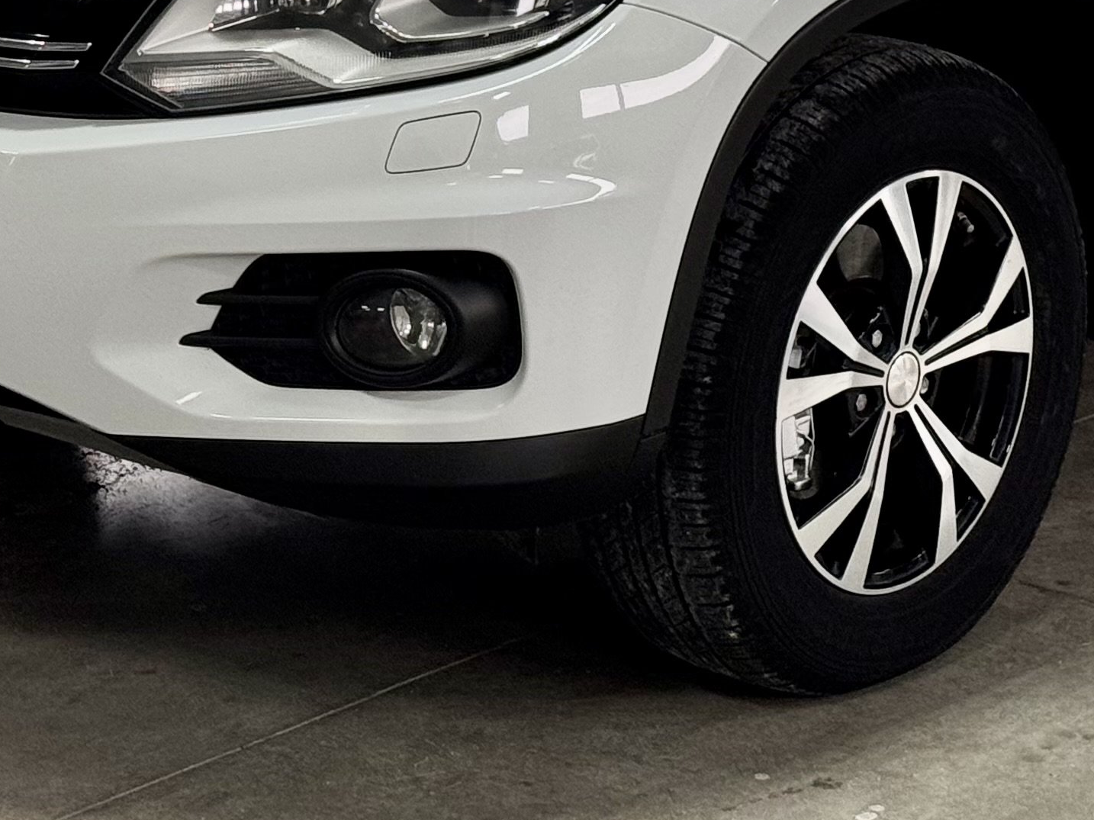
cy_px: -322
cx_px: 770
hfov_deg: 14.6
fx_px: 4266
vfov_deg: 10.7
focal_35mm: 135
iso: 100
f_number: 1.78
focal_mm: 6.76
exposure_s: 1/100
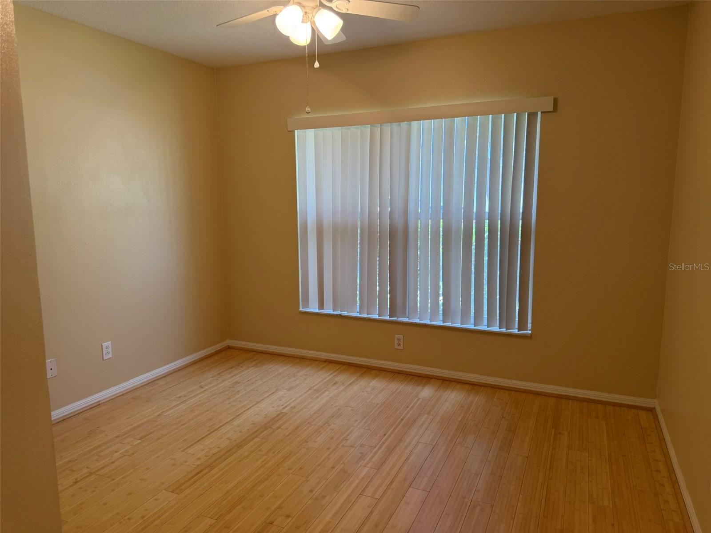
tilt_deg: -7.5
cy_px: 266
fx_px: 493
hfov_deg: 71.6
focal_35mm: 24
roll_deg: +0.1
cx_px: 356
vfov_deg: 56.8
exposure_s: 1/60
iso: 125
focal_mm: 6.76
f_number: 1.78
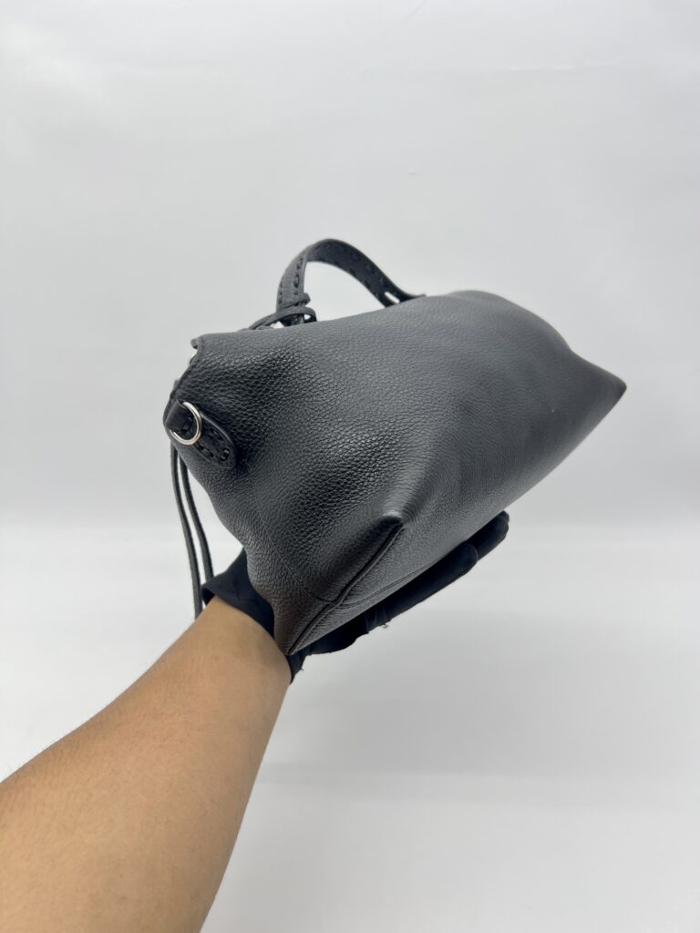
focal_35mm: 26
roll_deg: +0.1
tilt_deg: -26.0
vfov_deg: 67.3
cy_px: 466
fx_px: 701
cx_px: 350
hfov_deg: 53.1
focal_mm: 5.7
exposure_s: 1/100
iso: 32
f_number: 1.5
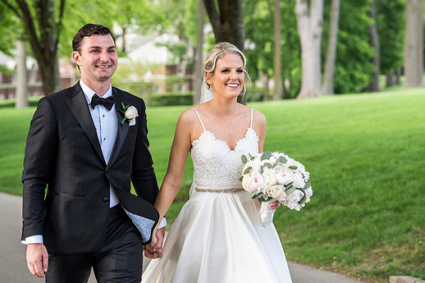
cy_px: 146
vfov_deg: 10.5
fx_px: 1534
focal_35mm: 130
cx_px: 212
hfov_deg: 15.8
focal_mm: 116
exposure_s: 1/400
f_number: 5
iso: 800
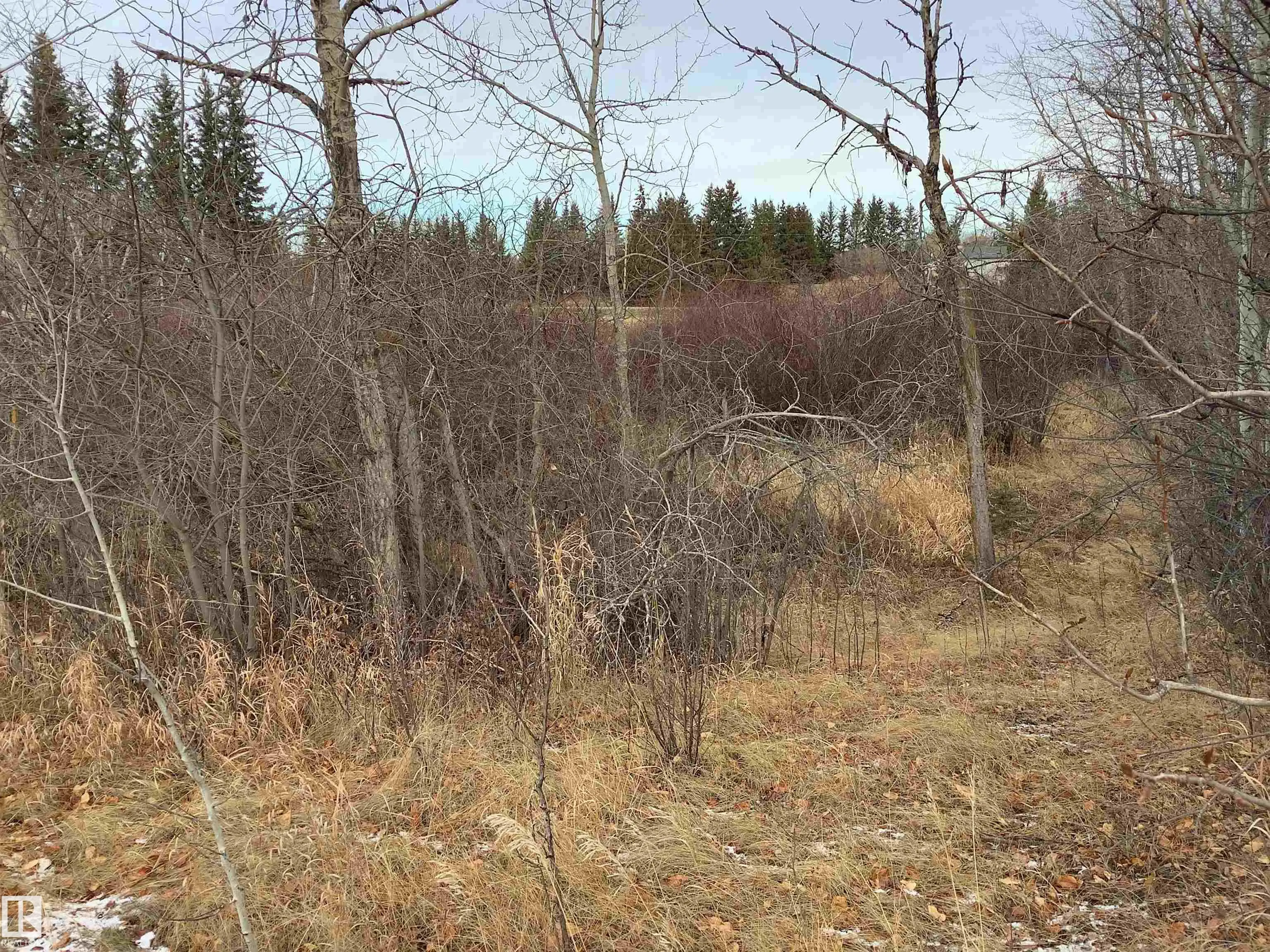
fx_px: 1137
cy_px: 476
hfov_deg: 58.4
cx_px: 635
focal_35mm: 31
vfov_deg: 45.4
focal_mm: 3.3
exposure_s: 1/268
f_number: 2.4
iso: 25
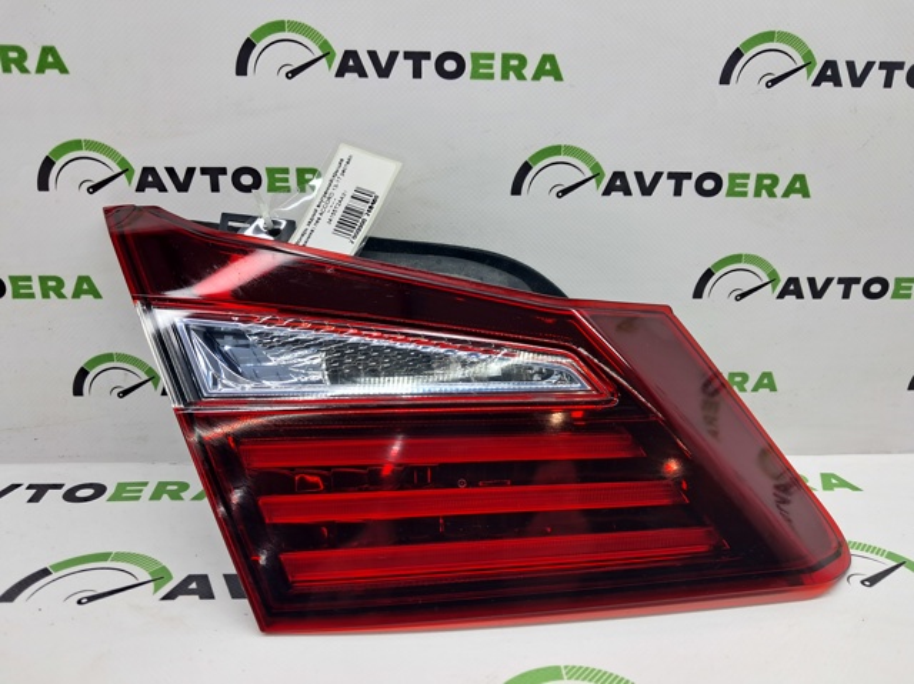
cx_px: 457
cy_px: 342
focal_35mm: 27
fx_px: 712
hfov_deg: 65.4
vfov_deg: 51.3
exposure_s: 1/60
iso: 50
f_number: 1.8
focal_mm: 4
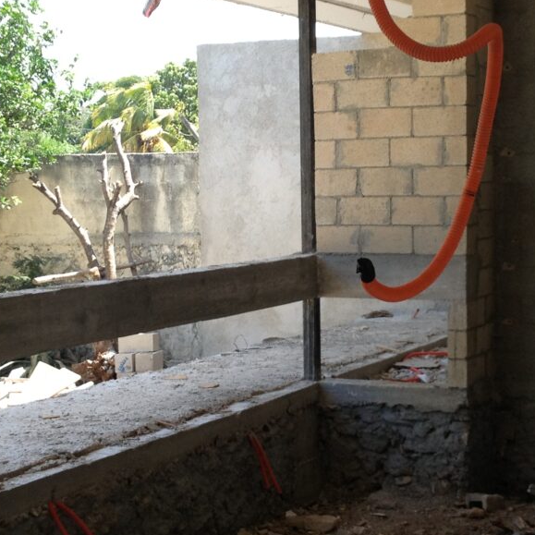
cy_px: 275
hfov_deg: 21.0
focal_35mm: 82
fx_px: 1434
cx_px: 385
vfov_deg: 21.1
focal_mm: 4.28
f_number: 2.4
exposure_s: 1/298
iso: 50
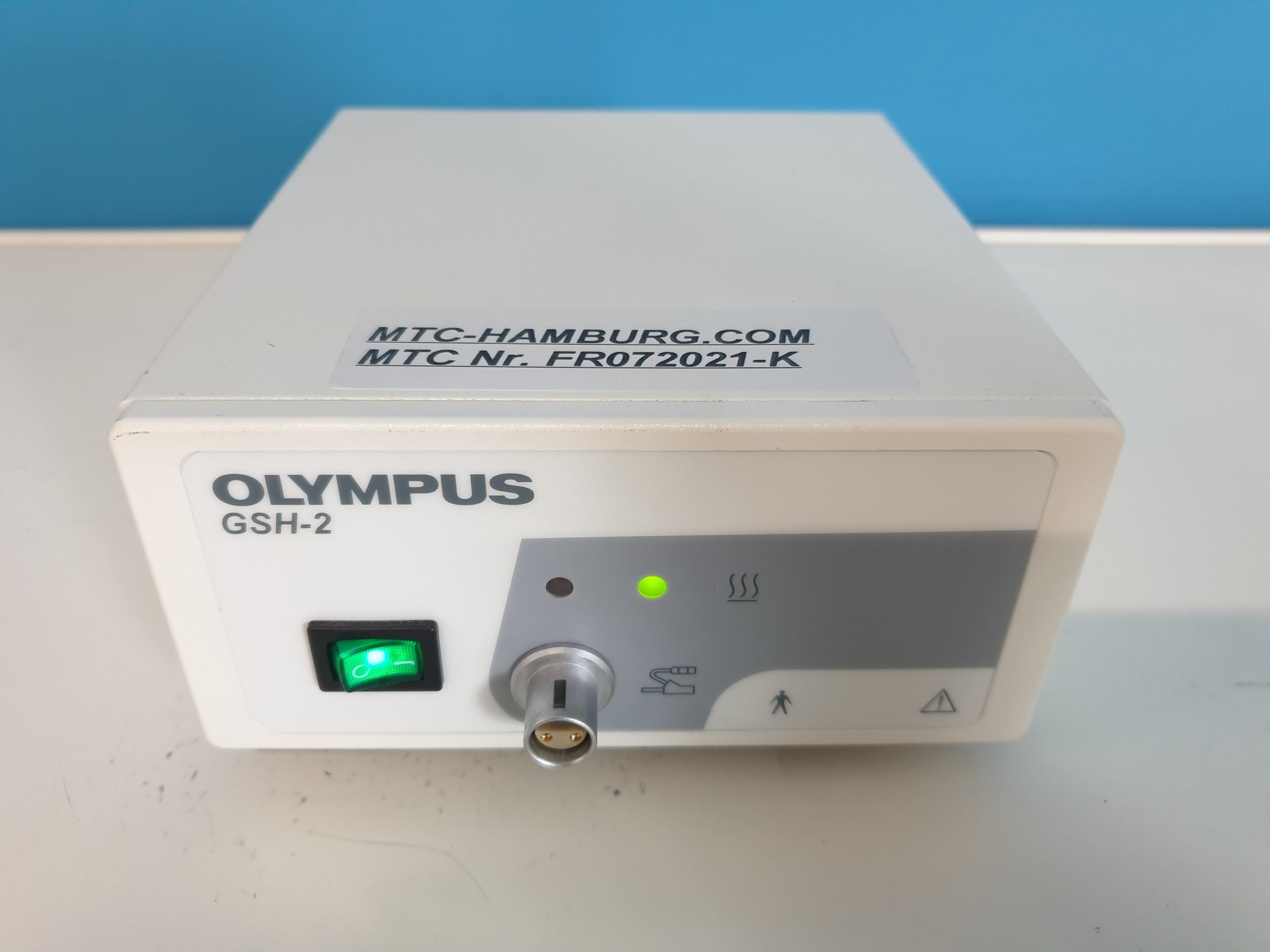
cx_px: 635
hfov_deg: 67.3
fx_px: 954
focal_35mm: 26
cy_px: 476
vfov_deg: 53.1
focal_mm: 4.3
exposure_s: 1/50
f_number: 1.5
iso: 250
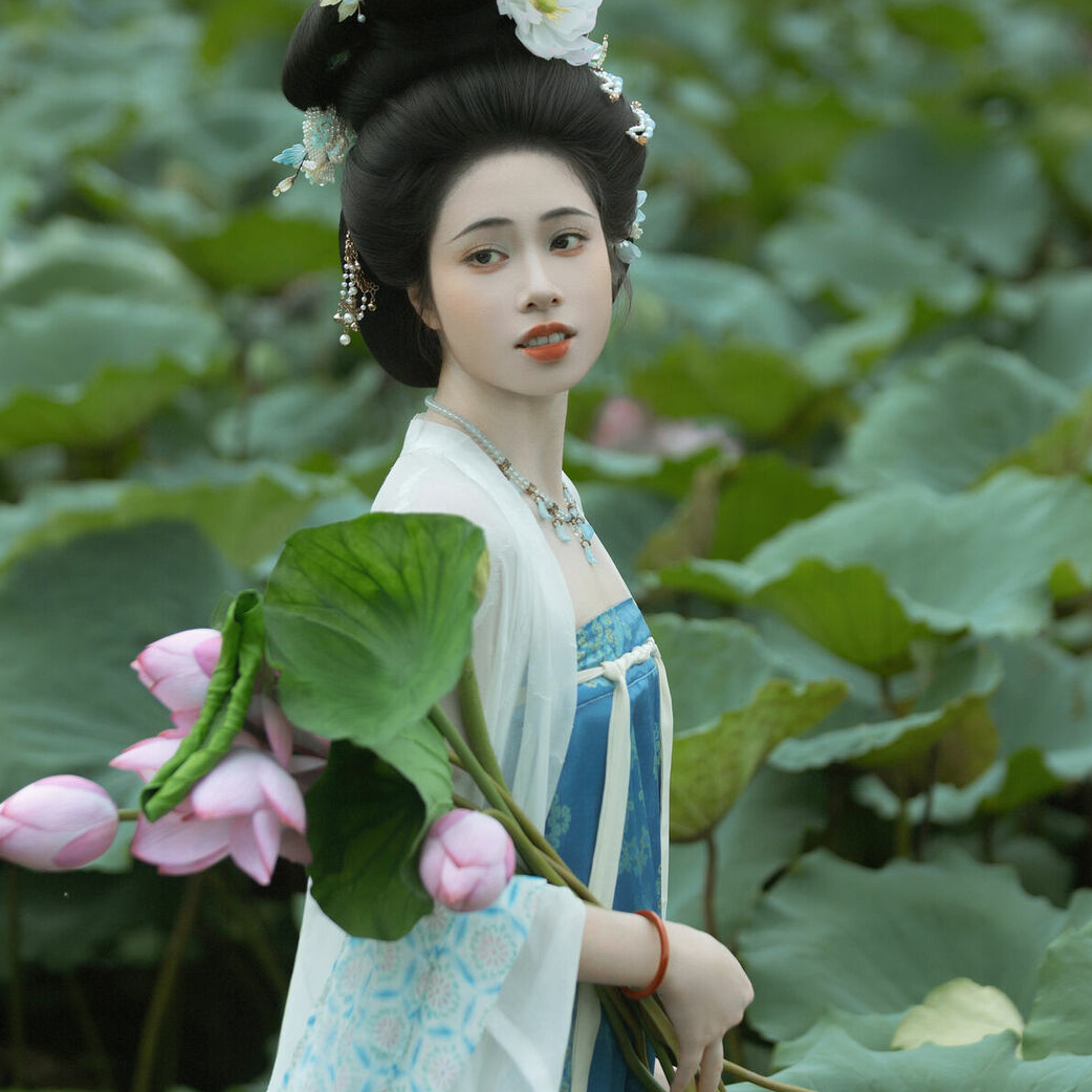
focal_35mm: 122
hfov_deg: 14.3
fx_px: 4354
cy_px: 637
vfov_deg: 14.3
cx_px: 543
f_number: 2.8
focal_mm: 95
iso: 100
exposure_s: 1/640
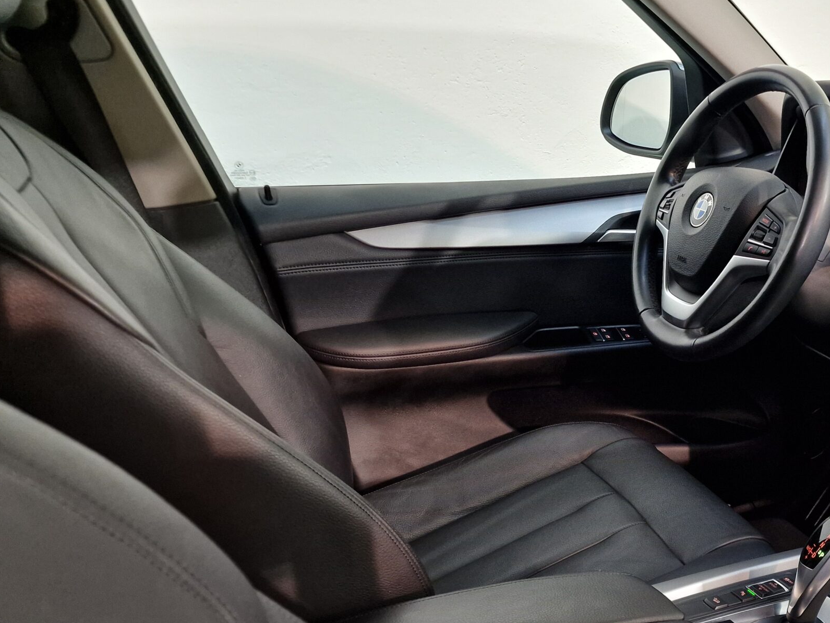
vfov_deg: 38.5
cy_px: 374
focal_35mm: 37
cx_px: 662
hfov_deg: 47.4
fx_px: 887
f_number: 1.8
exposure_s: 1/50
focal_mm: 6.4
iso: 250
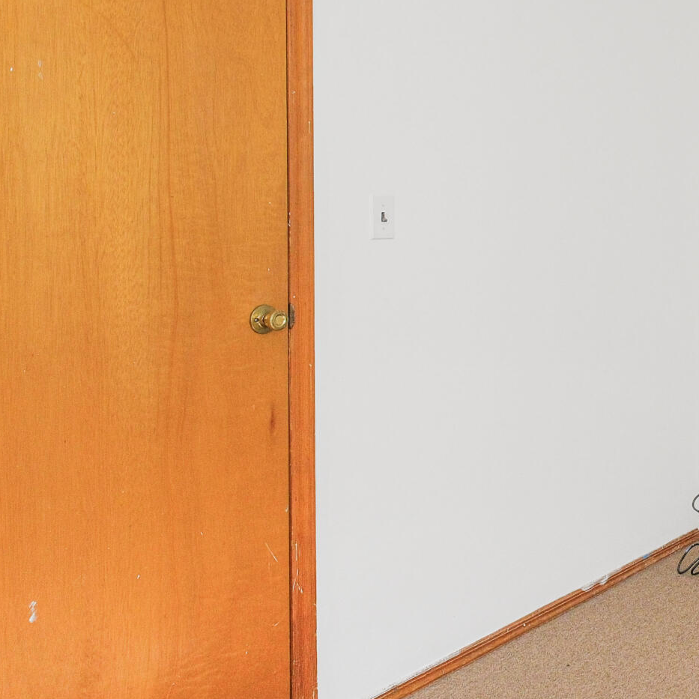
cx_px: 755
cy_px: 220
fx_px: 937
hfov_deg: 35.4
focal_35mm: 41
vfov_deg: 40.3
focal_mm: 10
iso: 1000
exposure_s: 1/200
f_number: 7.1
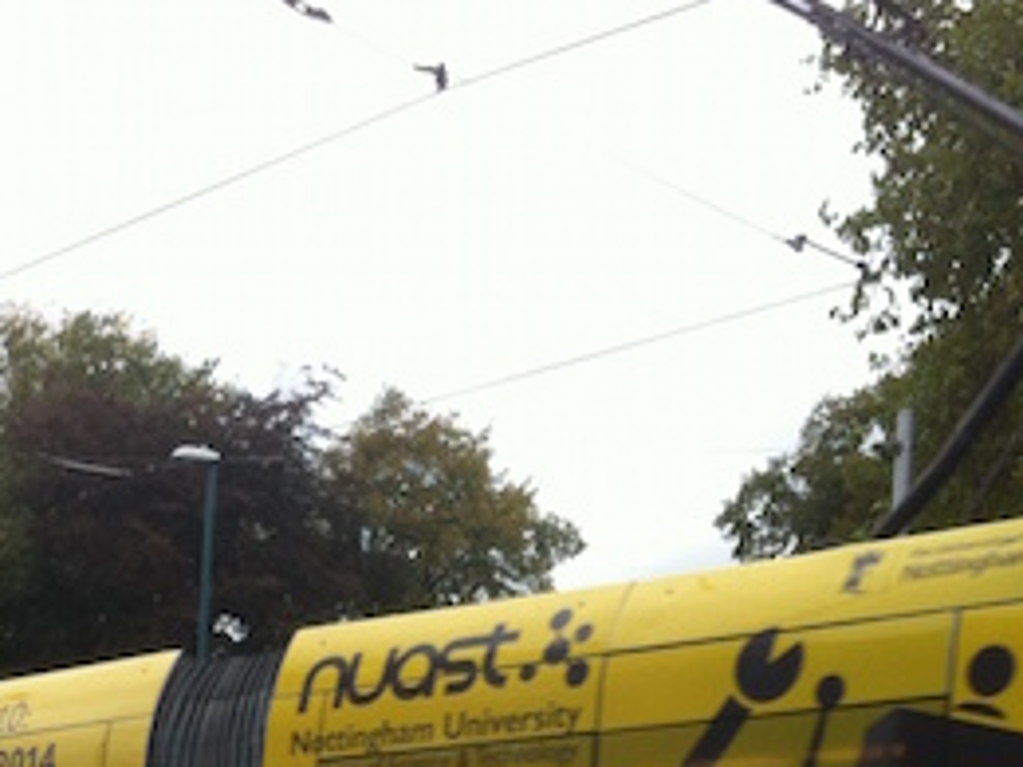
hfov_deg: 20.5
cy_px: 863
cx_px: 110
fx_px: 2778
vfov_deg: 15.3
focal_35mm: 94
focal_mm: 3.85
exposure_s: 1/120
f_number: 2.8
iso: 80
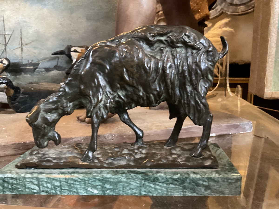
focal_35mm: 29
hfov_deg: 61.7
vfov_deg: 48.2
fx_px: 234
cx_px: 140
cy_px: 104
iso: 500
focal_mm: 3
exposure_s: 1/25
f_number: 1.8
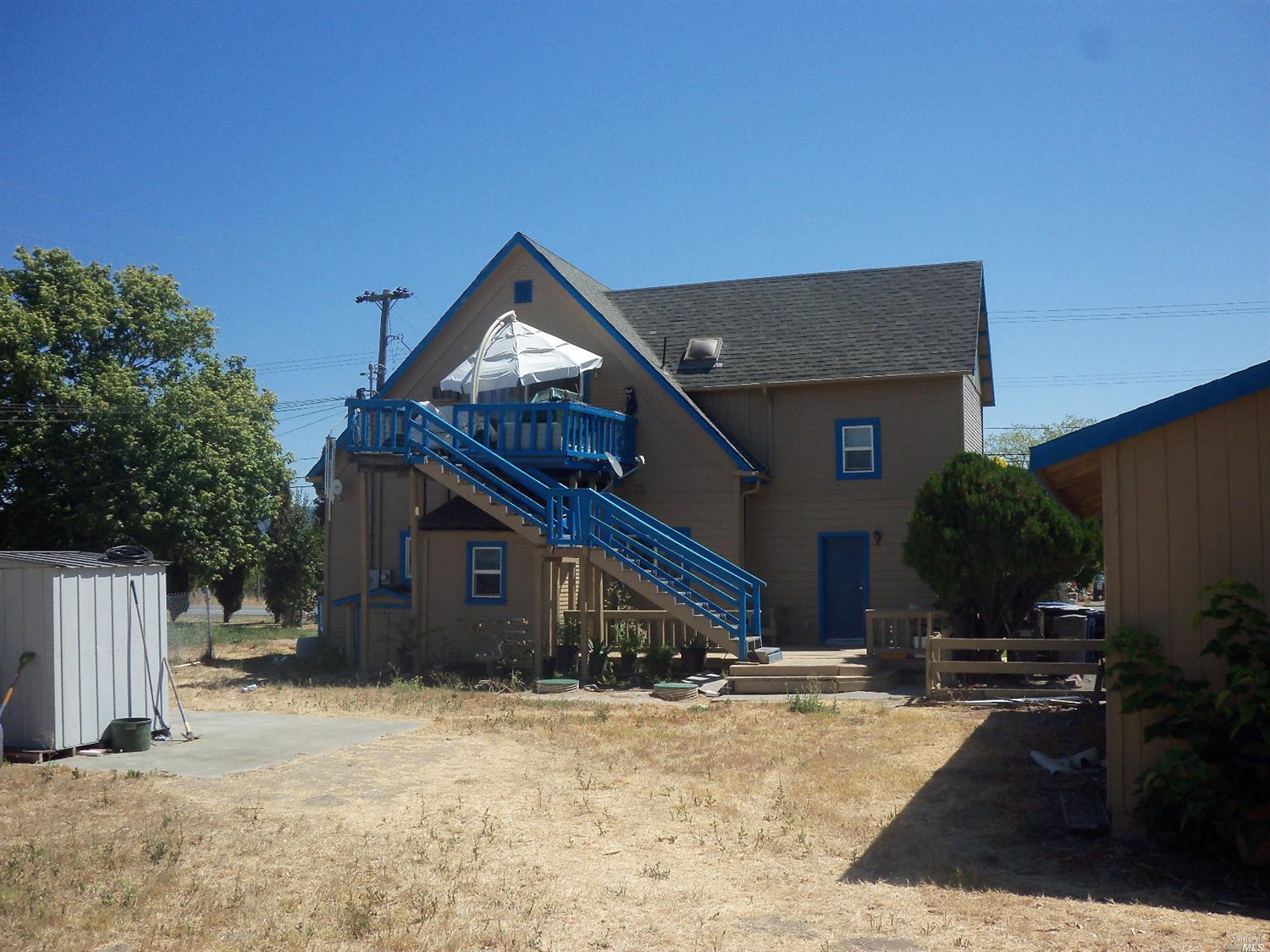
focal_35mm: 34
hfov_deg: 54.0
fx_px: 1247
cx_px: 635
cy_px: 476
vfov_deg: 41.8
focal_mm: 5.7
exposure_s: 1/200
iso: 80
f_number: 8.8
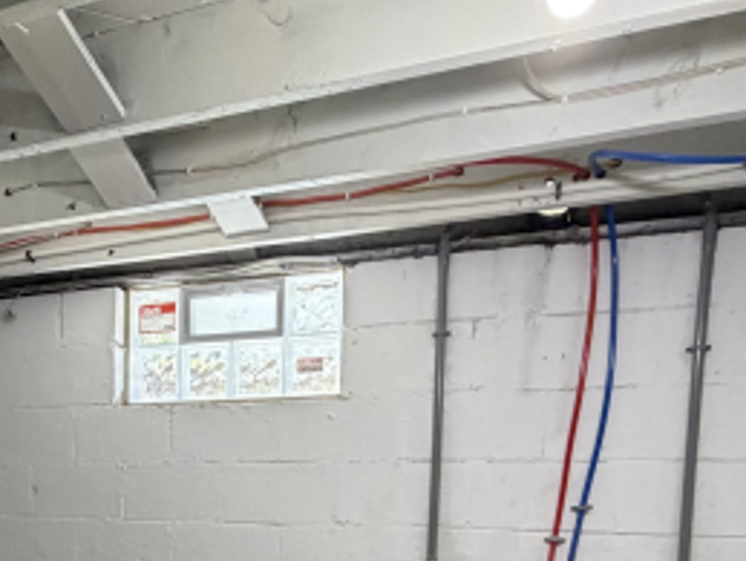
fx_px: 777
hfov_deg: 50.4
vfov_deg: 35.5
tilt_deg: -6.9
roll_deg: -0.1
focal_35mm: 36
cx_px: 249
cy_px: 575
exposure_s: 1/60
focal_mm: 2.22
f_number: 2.2
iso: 250
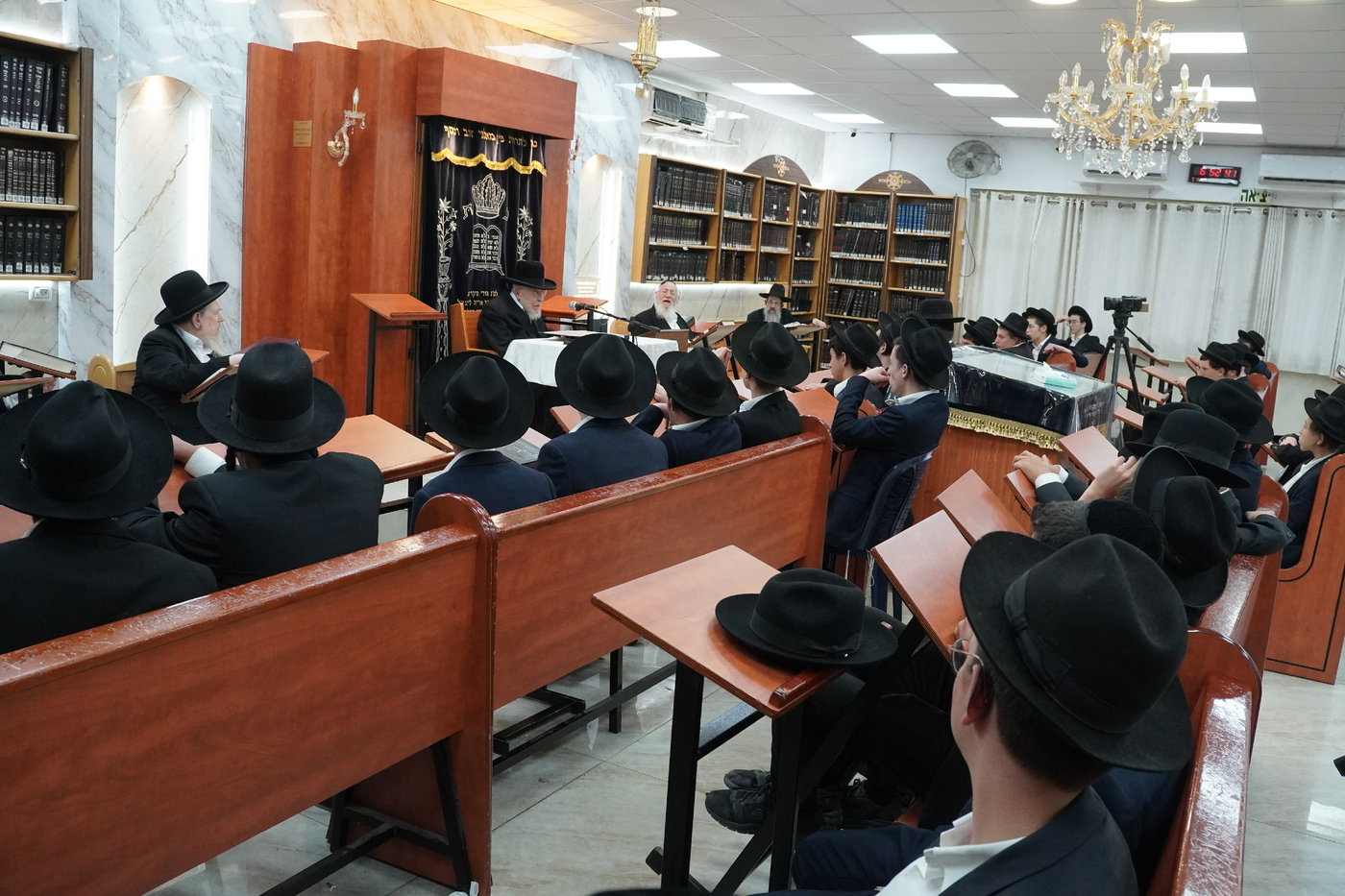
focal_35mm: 30
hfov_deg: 62.7
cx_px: 672
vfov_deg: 44.2
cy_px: 448
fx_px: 1104
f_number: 5.6
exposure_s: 1/200
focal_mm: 19.7
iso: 2000
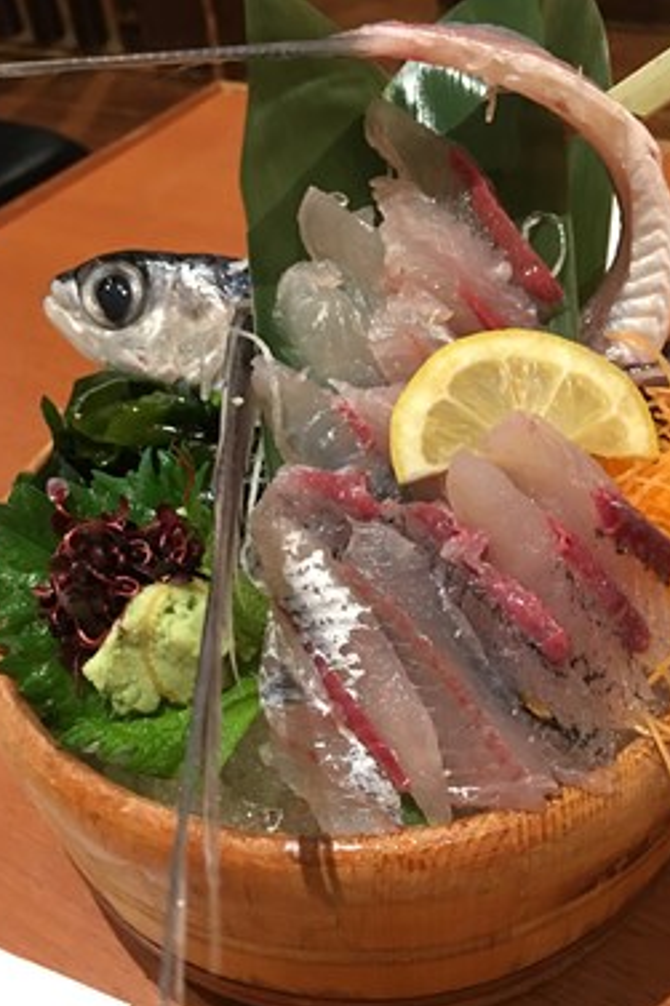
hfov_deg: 41.0
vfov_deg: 58.7
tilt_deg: -42.6
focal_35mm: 32
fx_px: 894
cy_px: 531
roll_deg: +4.2
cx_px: 366
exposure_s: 1/4
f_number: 2.2
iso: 80
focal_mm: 4.15
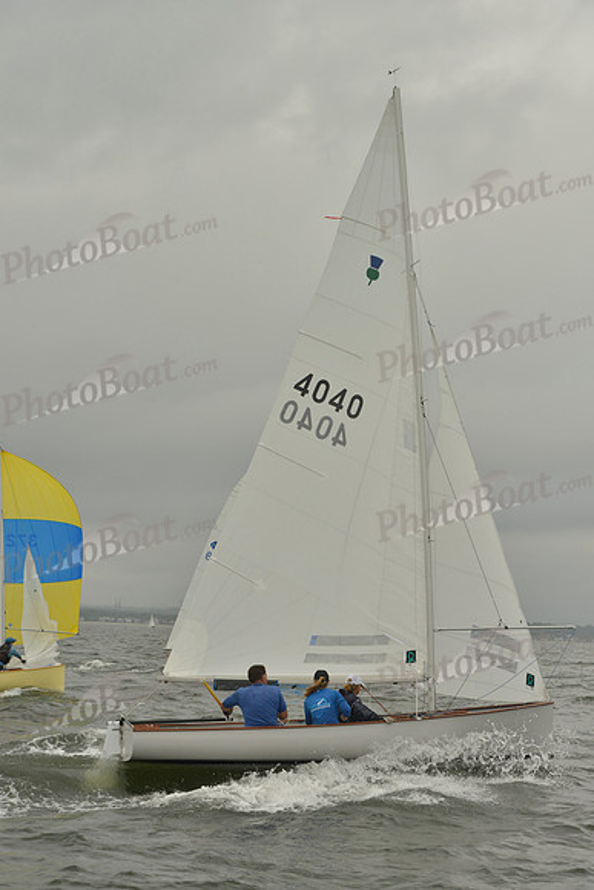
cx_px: 297
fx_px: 1855
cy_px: 445
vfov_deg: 27.0
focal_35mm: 75
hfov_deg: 18.2
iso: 400
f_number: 10
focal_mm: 75
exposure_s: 1/1250
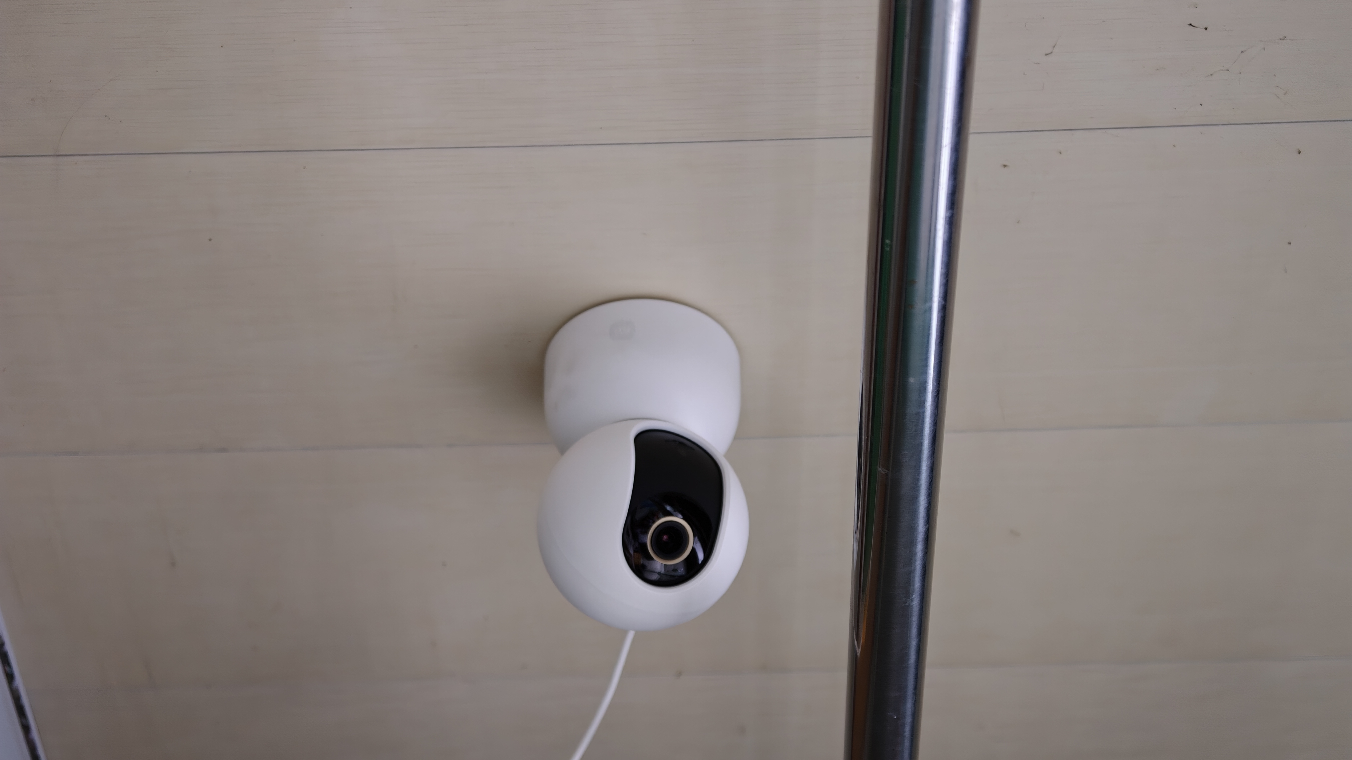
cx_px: 676
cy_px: 491
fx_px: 2760
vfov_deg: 15.7
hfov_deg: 27.5
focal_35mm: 77
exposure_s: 1/14
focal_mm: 20.1
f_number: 2.2
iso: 1250
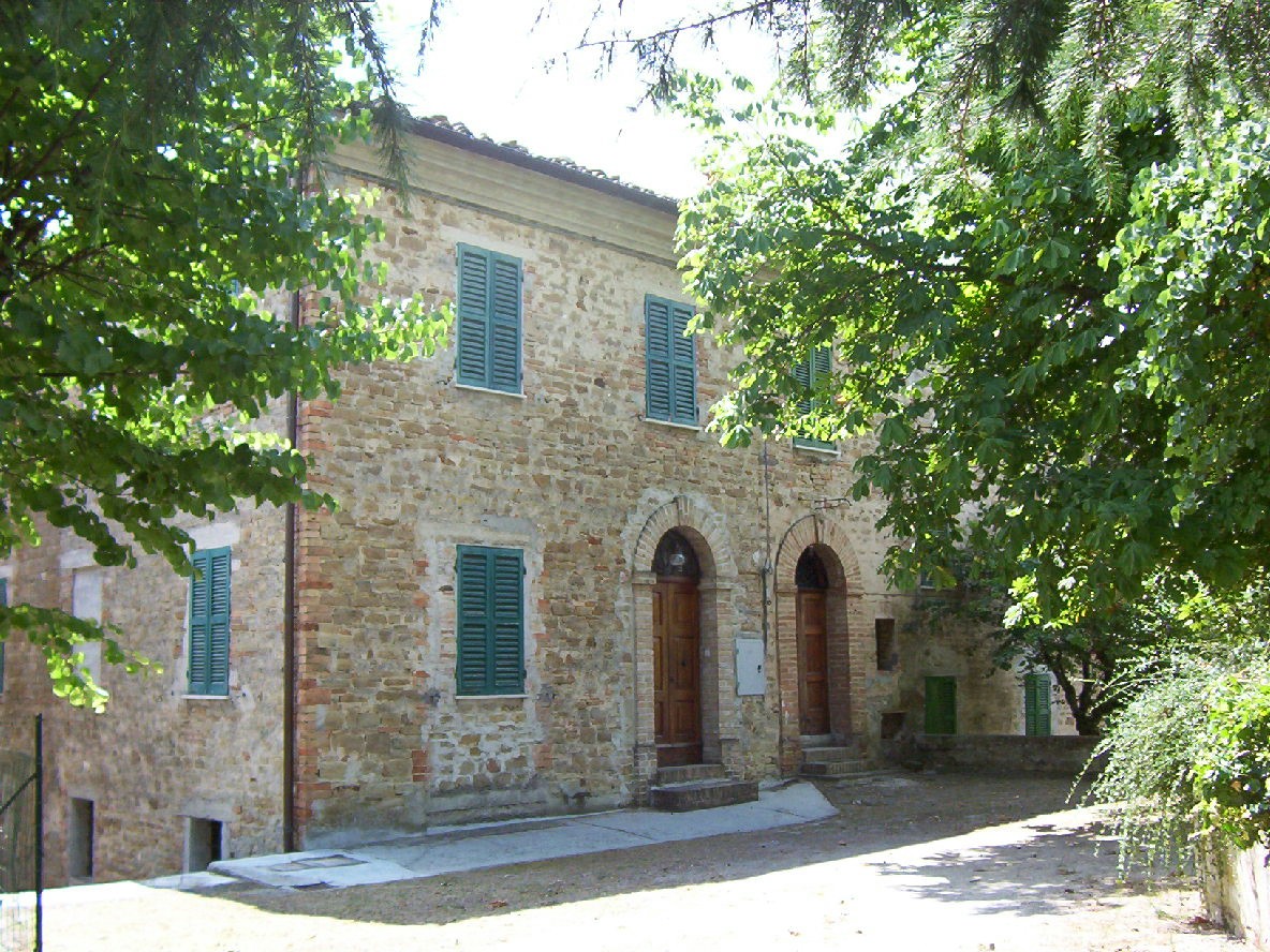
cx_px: 635
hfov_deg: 51.4
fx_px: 1321
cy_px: 476
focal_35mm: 36
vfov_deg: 39.7
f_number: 2.76
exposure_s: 1/431
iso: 100
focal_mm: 5.54
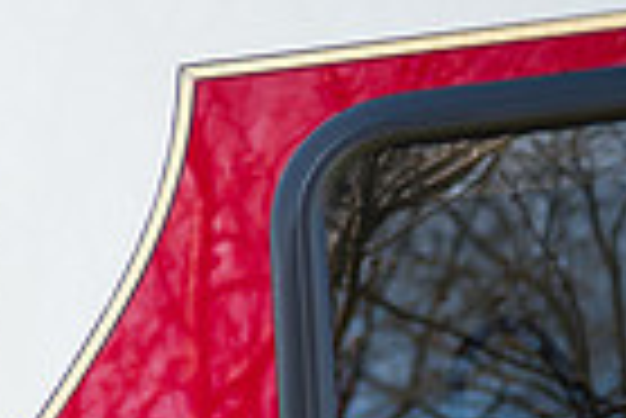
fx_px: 2245
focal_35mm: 129
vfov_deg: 10.0
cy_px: 773
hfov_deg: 13.8
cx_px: -567
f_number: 4
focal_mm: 31
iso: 200
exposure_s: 1/1000
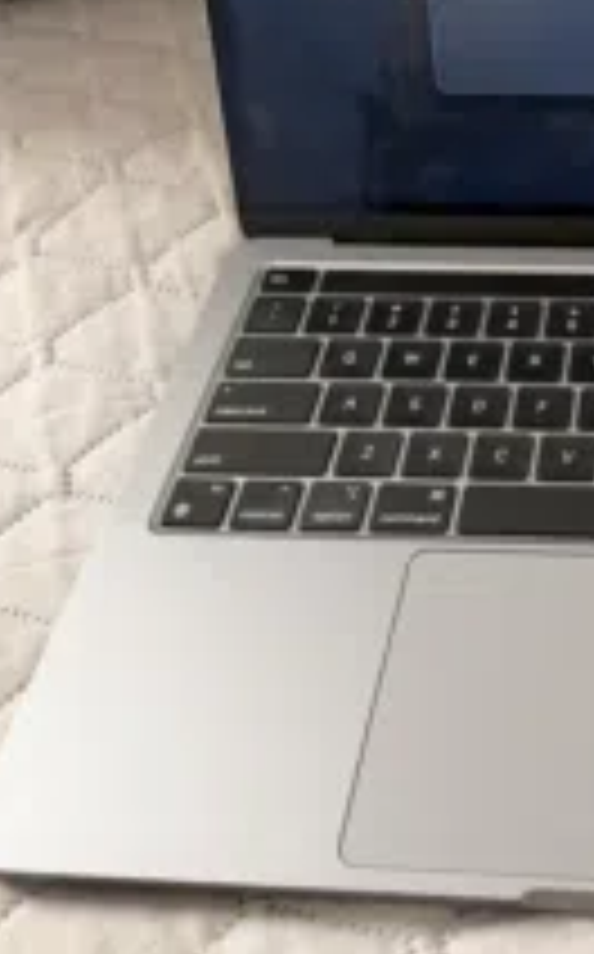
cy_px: 274
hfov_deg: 24.9
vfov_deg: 41.0
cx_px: 652
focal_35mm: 48
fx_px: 1247
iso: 800
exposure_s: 1/60
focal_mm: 6.76
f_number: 1.78
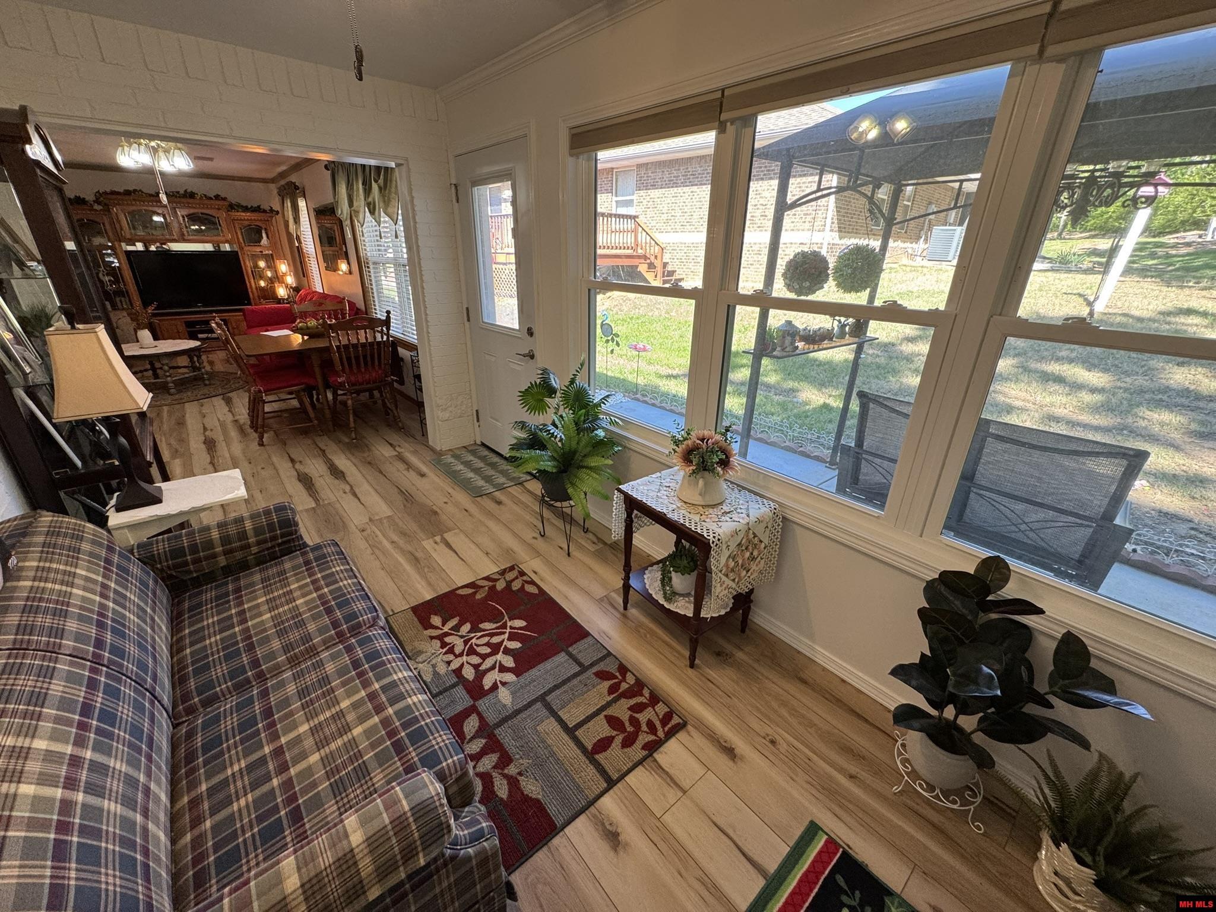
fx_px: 492
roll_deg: -1.0
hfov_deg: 102.1
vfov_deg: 85.7
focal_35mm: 14
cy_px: 456
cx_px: 608
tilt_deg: -23.4
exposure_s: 1/120
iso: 160
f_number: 2.2
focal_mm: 2.22
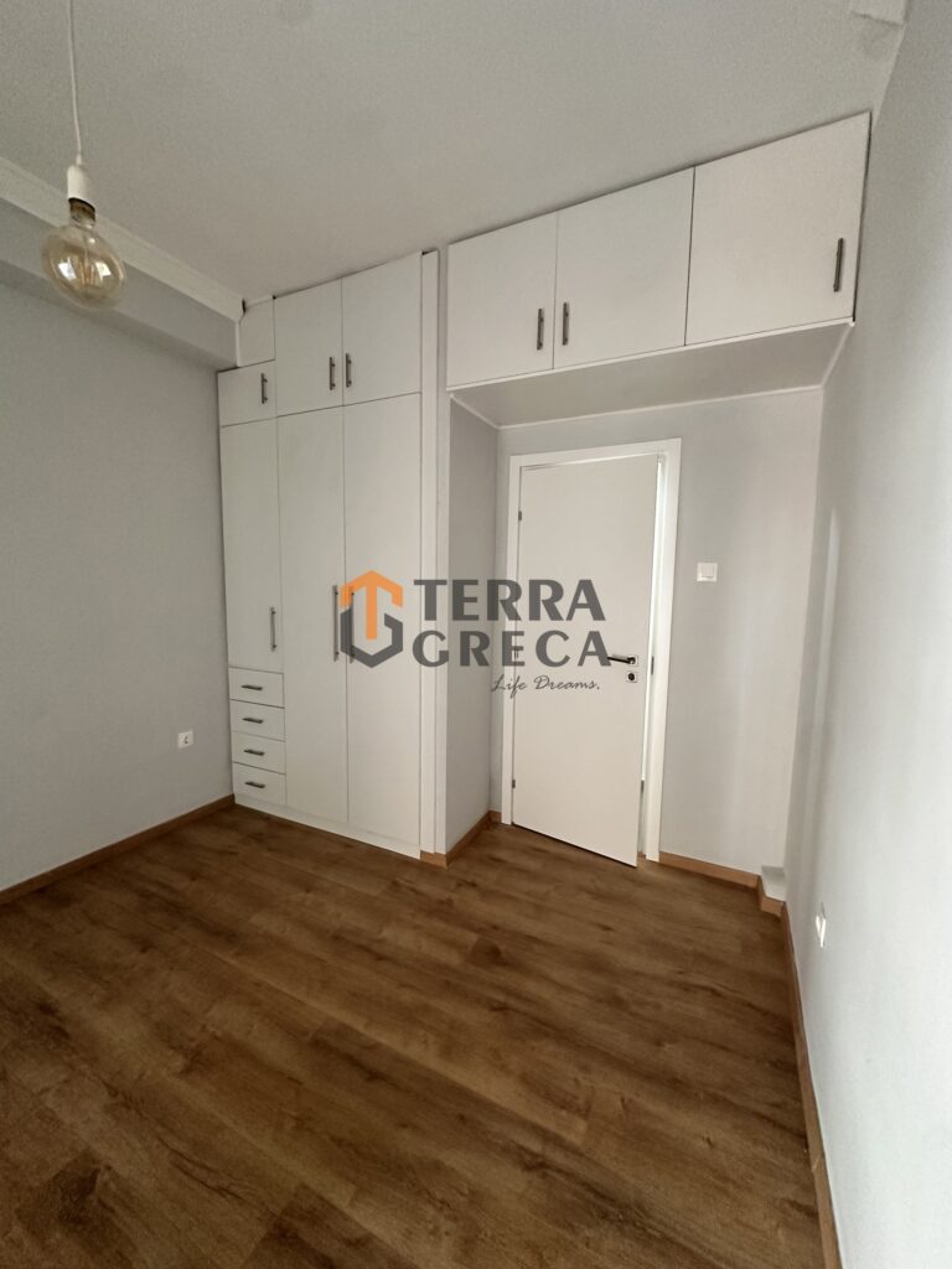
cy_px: 634
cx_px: 476
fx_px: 513
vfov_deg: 102.1
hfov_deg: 85.7
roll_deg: -1.6
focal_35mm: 14
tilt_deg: -6.2
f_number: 2.2
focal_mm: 2.22
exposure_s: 1/50
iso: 400
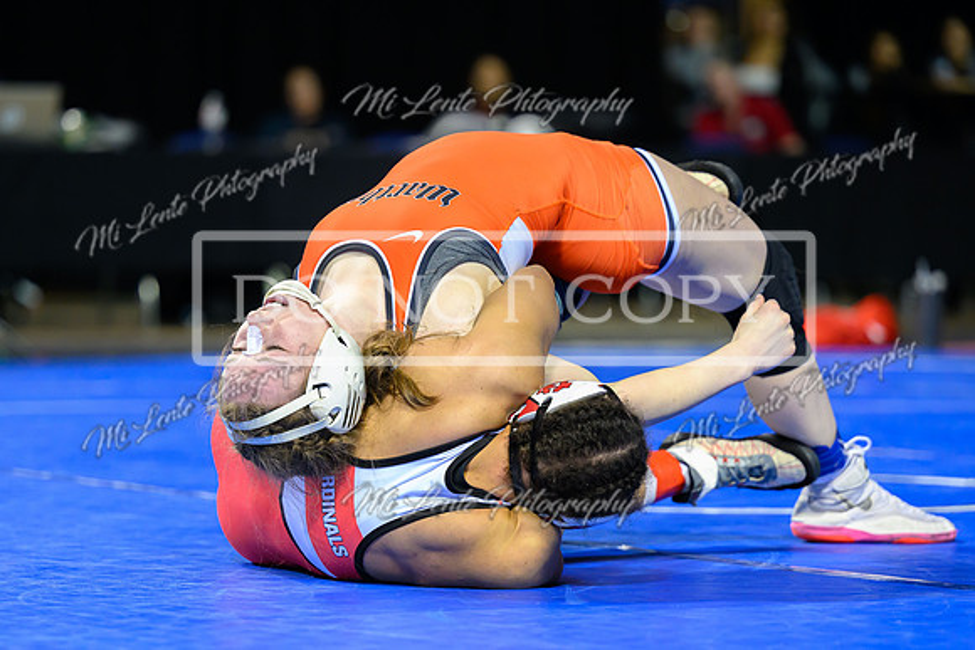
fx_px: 5106
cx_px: 447
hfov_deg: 10.9
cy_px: 416
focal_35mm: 188
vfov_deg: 7.3
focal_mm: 145
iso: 3200
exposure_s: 1/800
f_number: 2.8
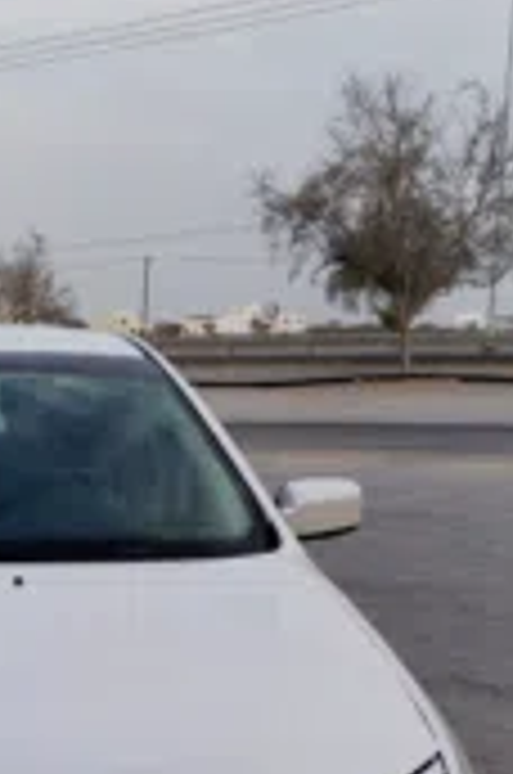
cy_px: 666
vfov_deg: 30.8
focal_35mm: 63
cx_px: -81
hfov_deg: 20.3
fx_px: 1352
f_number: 1.8
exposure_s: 1/387
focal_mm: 4.75
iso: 100
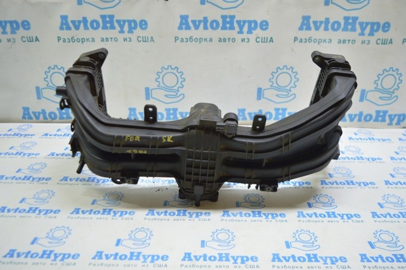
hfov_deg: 57.3
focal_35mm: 33
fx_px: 372
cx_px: 203
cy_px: 135
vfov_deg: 39.9
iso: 400
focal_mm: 22
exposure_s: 1/40
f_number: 3.8
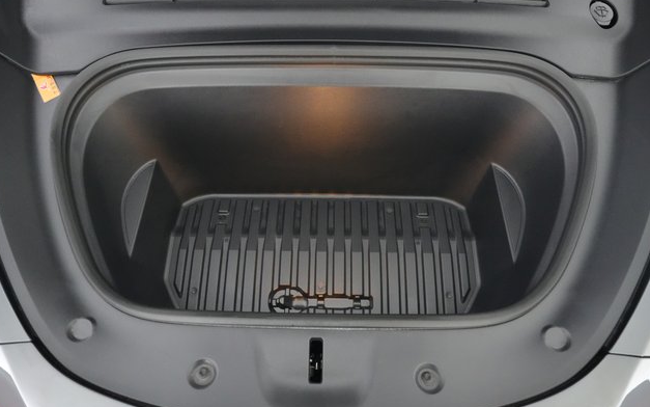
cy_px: 209
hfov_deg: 70.4
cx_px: 320
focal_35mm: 26
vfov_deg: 47.6
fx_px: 461
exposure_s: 1/125
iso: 12800
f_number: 2.8
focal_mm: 25
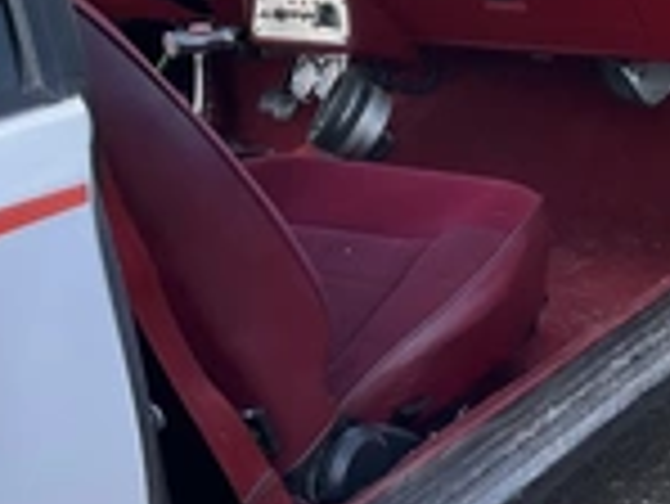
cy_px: 171
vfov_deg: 18.9
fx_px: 1511
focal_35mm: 78
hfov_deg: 24.2
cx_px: 616
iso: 25
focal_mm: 3
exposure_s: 1/412
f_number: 1.8
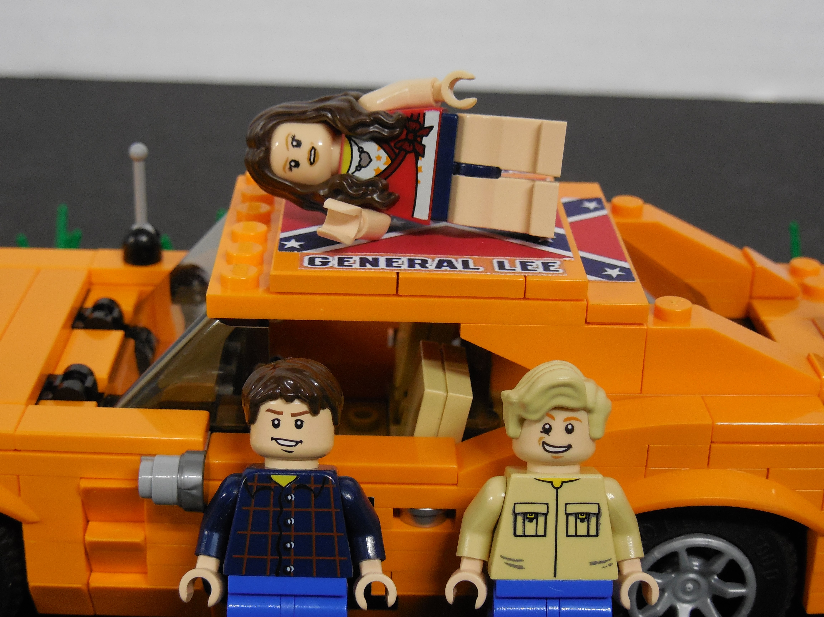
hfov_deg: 31.7
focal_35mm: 61
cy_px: 308
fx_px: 1452
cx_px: 412
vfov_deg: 24.0
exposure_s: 1/10
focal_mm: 11
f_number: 4.3
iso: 400
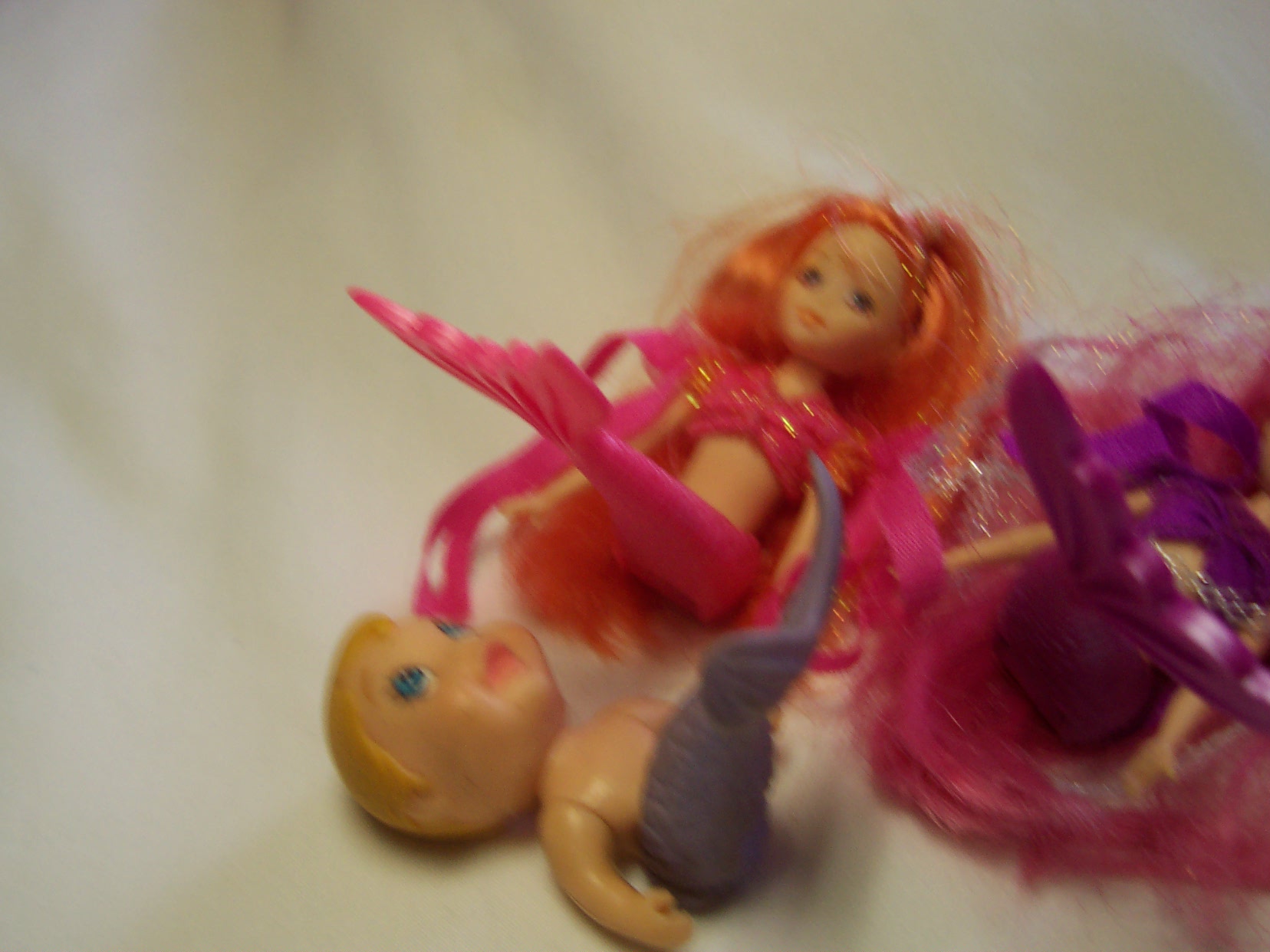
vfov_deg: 38.7
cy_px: 476
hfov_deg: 50.1
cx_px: 635
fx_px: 1357
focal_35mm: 37
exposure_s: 1/90
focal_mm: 5.6
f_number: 2.8
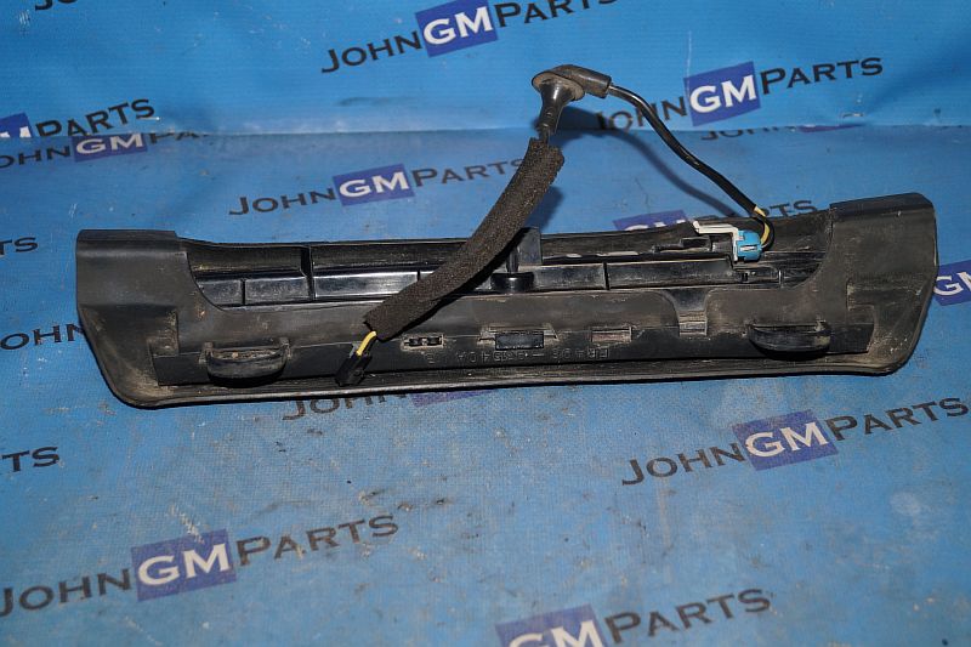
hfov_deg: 37.9
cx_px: 486
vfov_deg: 25.7
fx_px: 1416
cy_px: 324
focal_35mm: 52
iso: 500
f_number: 5
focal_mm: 35
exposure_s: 1/60
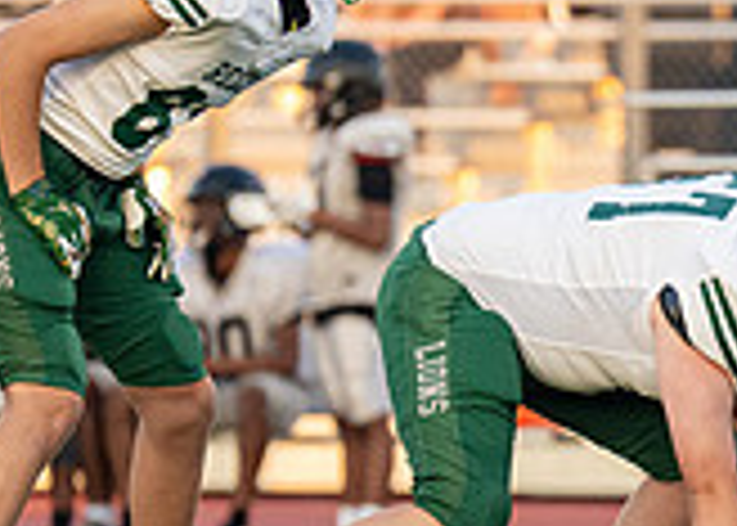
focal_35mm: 961
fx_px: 20107
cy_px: 458
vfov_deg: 1.5
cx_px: 911
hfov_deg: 2.1
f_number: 2.8
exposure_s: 1/2500
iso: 1600
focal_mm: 200
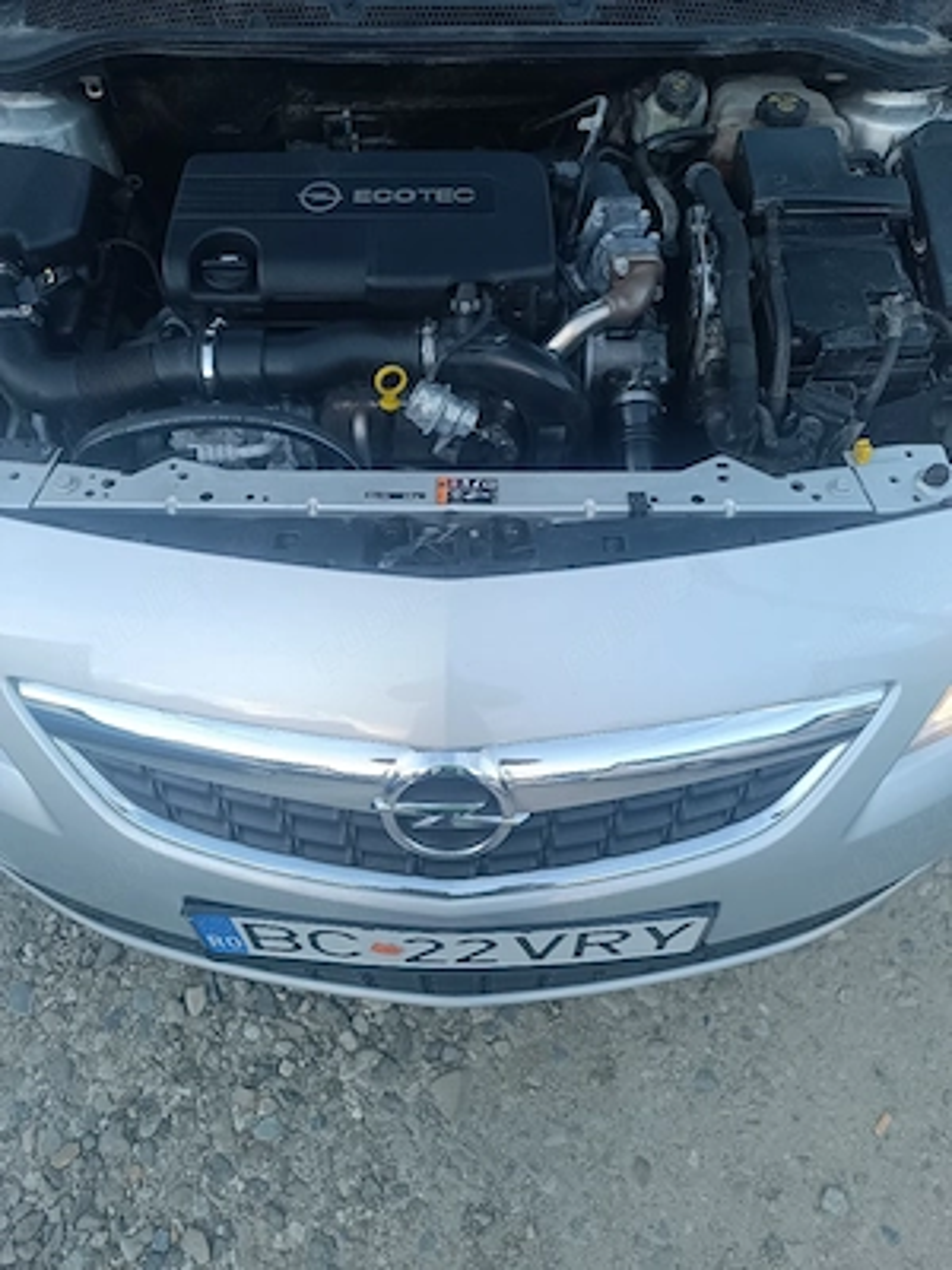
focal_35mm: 24
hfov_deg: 56.8
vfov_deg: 71.6
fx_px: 880
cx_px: 476
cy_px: 635
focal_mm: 6.14
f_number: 1.65
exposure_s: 1/101
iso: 398
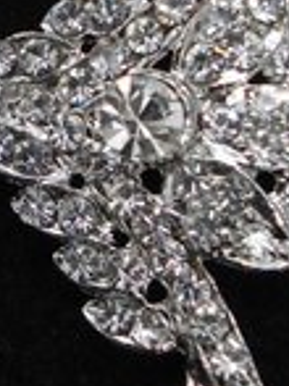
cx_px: -53
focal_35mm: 161
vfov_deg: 12.3
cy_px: 173
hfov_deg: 9.1
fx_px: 1795
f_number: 3.2
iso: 80
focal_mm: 6.7
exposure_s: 1/40
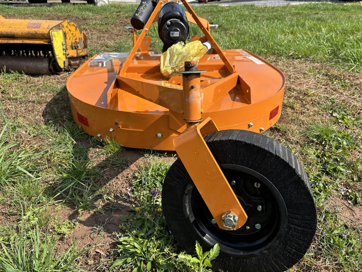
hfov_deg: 67.3
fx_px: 272
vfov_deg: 53.1
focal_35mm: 26
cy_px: 136
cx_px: 181
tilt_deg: -27.0
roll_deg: -1.4
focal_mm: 5.96
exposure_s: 1/1783
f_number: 1.6
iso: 50
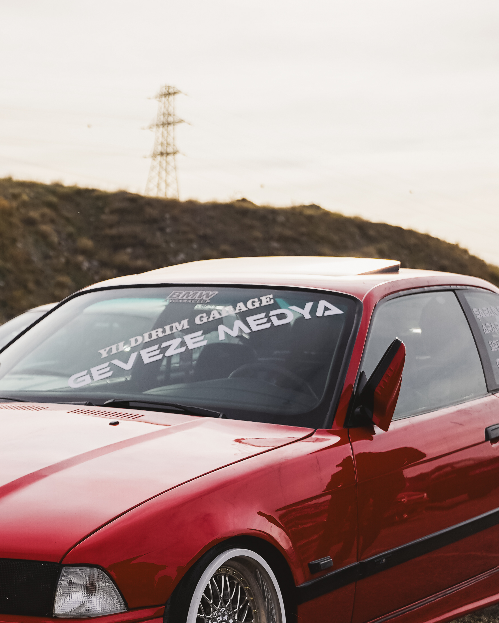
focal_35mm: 92
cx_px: 137
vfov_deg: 20.8
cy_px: 402
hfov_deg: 16.6
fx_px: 1698
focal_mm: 36
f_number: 2.8
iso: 100
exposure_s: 1/2500
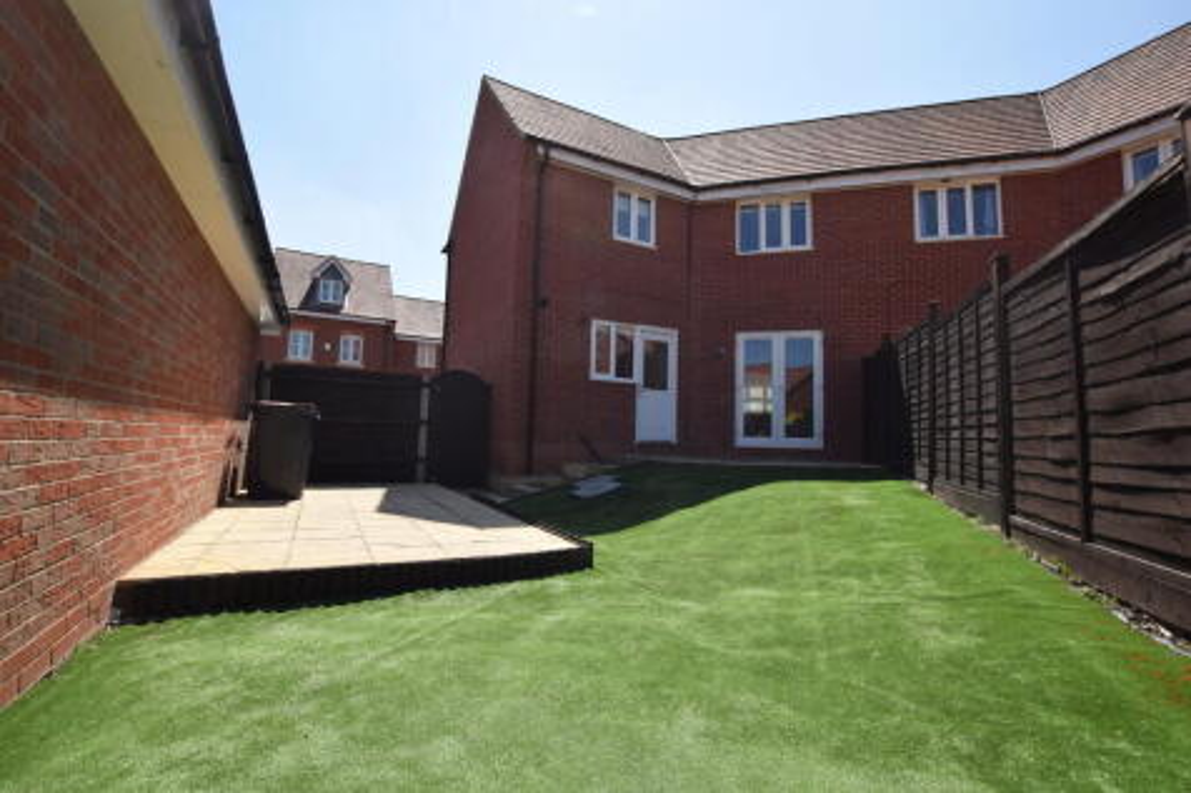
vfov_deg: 77.3
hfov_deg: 100.4
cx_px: 596
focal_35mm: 15
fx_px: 496
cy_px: 396
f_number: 9
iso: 100
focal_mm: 10
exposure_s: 1/200
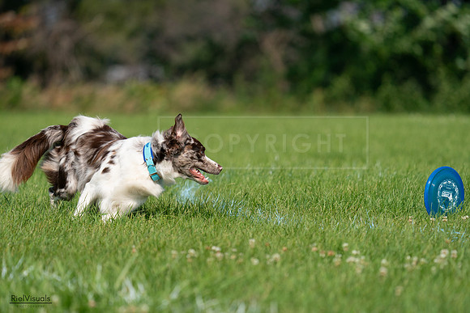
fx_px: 4649
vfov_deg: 3.9
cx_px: 235
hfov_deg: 5.8
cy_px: 156
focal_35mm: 356
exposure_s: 1/4000
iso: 800
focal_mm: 356
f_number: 6.3
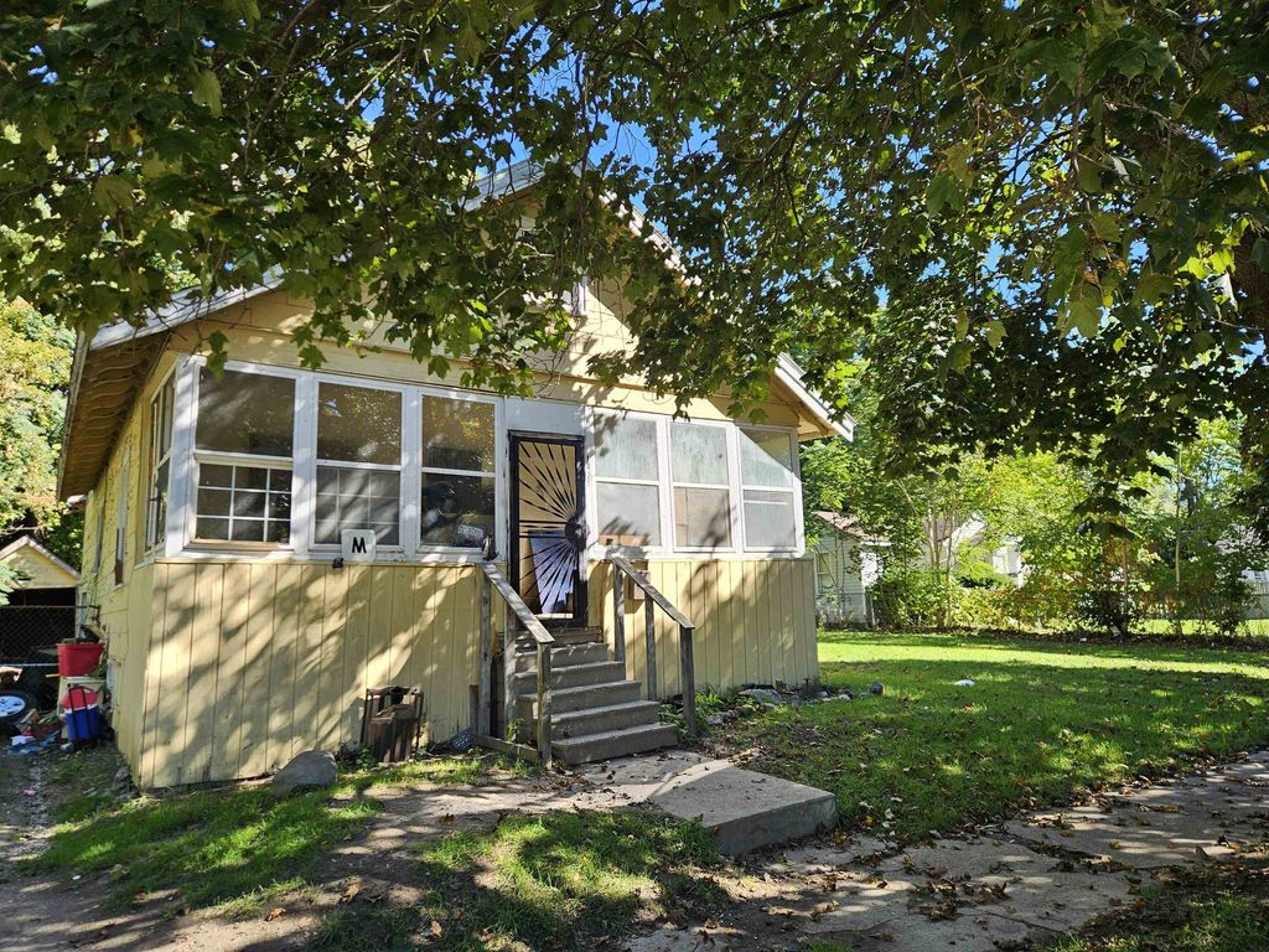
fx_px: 843
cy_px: 476
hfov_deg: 73.9
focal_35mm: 23
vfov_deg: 58.9
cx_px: 634
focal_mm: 5.4
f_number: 1.8
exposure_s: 1/283
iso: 25
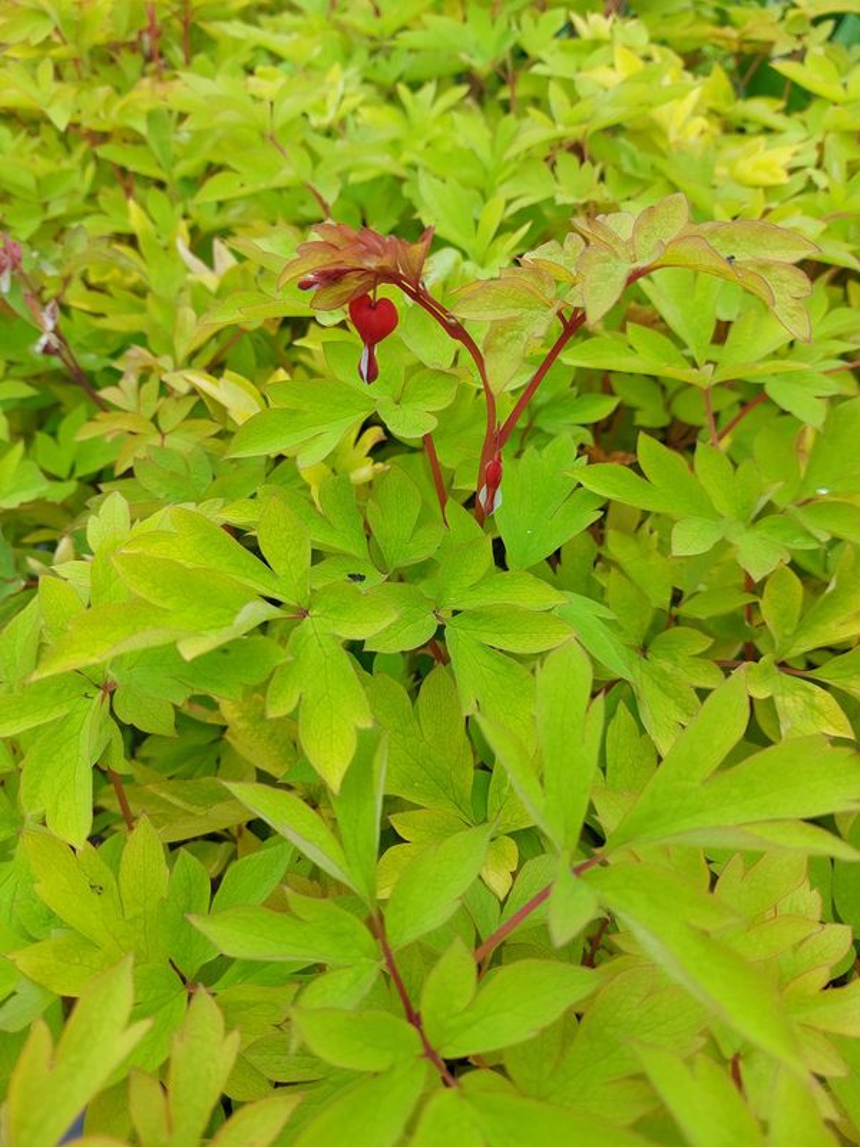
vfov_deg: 69.4
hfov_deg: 54.9
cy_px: 574
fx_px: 828
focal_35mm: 25
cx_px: 430
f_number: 1.8
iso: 25
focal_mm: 5.23
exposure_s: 1/208
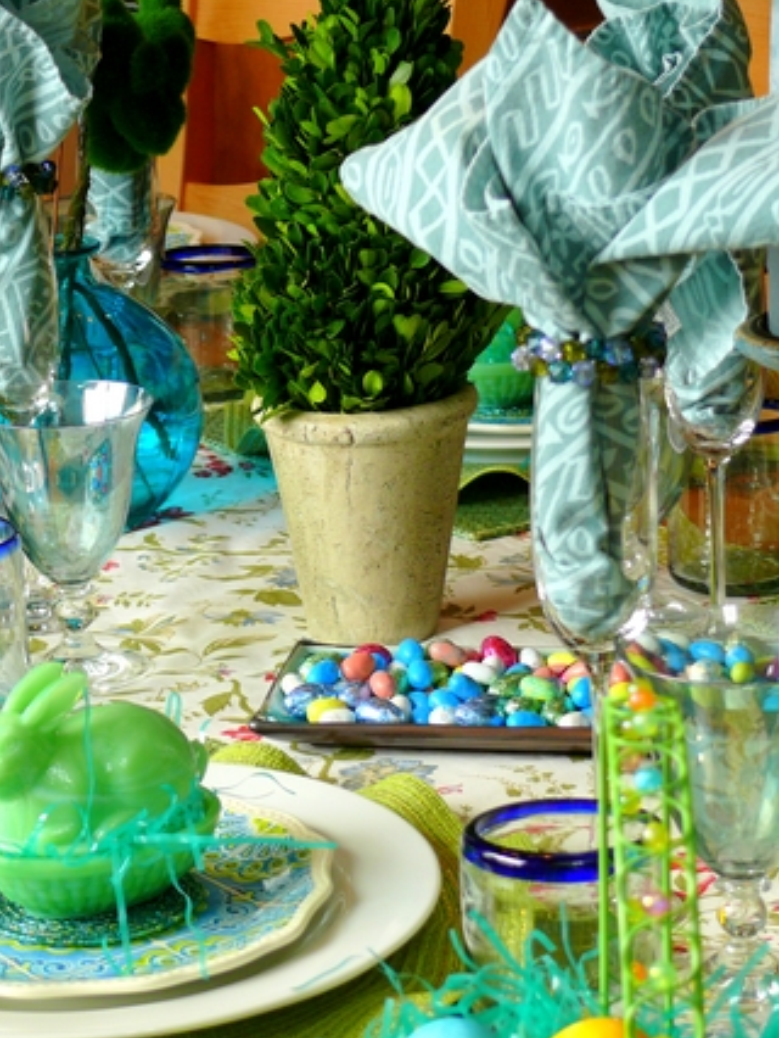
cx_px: 135
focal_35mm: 116
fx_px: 3477
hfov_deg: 12.7
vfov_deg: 17.0
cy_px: 520
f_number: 3.2
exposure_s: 1/100
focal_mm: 18.2
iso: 100
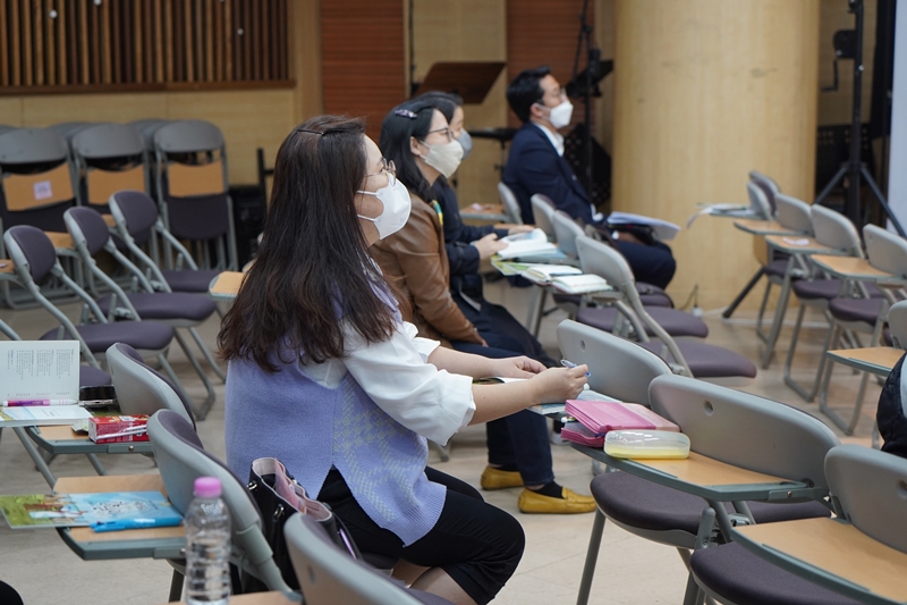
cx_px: 454
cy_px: 302
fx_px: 1612
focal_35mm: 64
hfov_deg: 31.4
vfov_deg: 21.2
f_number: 4
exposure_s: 1/160
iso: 1600
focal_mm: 64
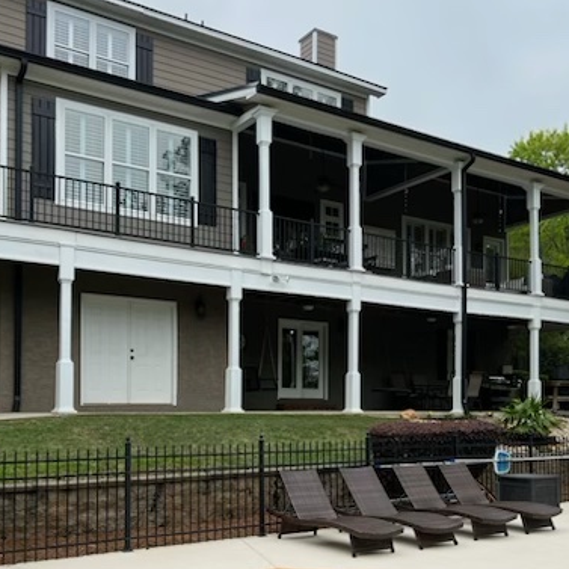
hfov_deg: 42.8
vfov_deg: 42.3
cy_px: 380
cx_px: 294
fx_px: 725
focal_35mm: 39
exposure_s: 1/1511
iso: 50
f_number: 1.5
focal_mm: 5.7
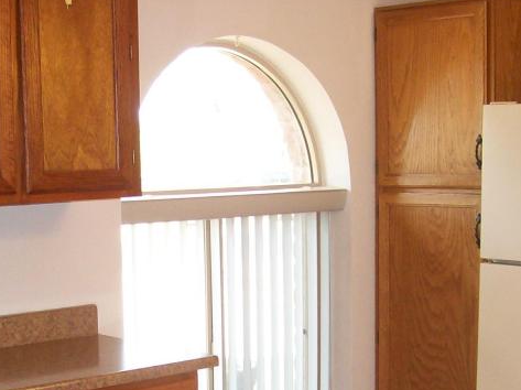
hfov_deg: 24.8
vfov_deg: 18.4
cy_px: 397
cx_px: 150
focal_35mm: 78
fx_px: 1173
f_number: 2.7
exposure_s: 1/64
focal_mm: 6
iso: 140
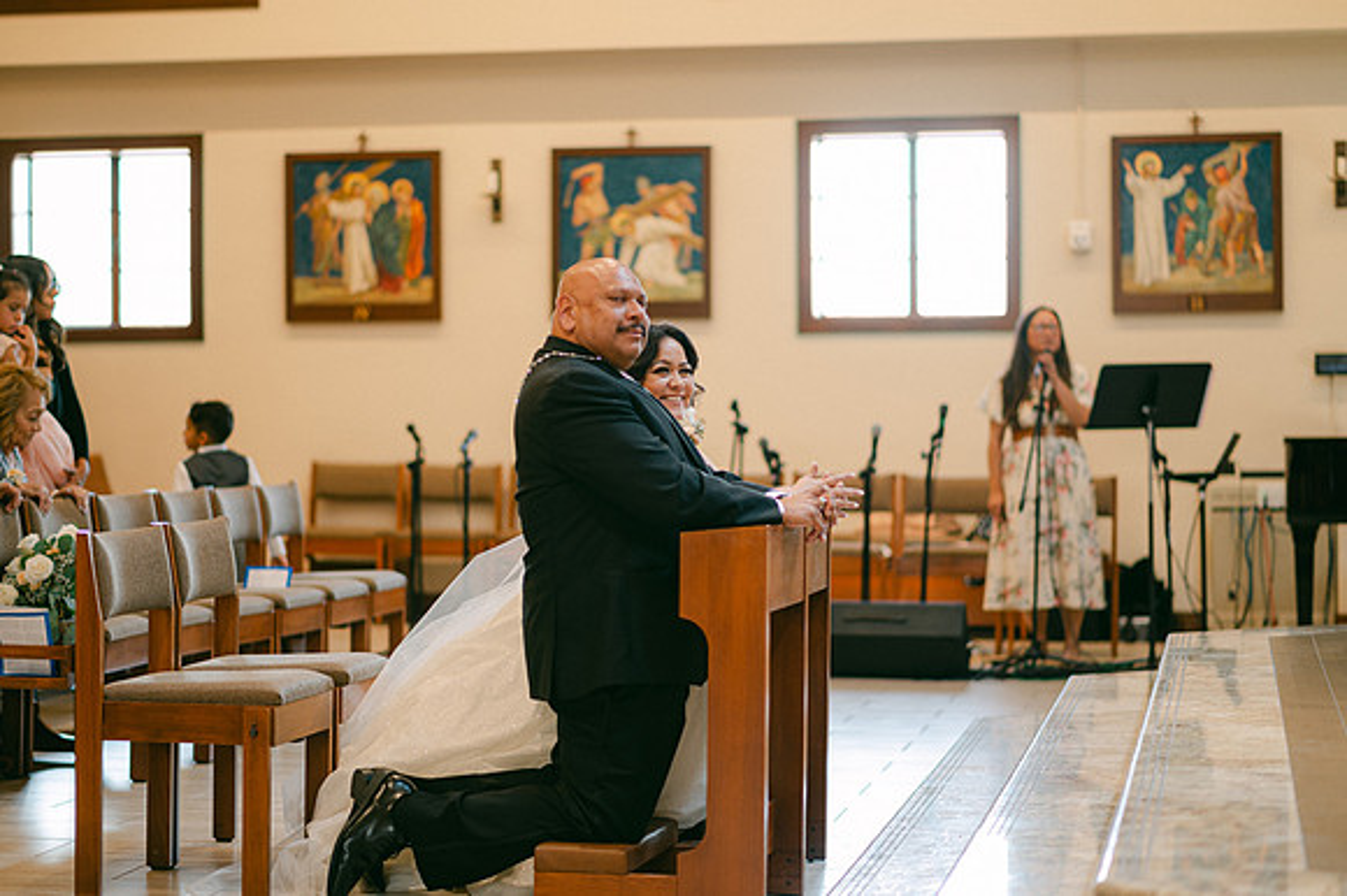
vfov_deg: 16.1
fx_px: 3178
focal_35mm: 85
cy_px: 448
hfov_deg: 23.9
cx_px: 674
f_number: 1.8
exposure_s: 1/125
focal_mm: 85
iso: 320
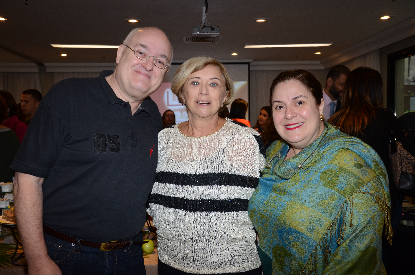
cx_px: 208
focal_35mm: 42
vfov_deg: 31.8
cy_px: 138
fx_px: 483
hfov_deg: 46.5
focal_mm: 28
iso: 640
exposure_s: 1/125
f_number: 5
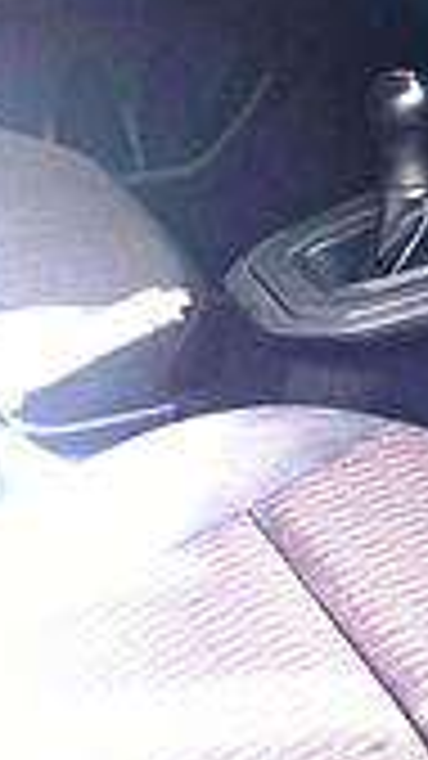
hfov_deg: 10.4
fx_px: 2281
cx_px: 597
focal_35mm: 113
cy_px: 432
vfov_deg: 18.9
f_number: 1.6
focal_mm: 6.57
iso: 50
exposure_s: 1/484
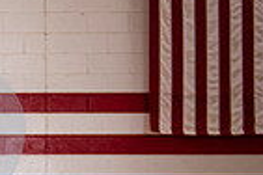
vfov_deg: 7.0
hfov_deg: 10.0
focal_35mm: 192
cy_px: 271
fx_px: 1403
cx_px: -241
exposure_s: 1/200
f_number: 5.6
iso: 200
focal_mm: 44
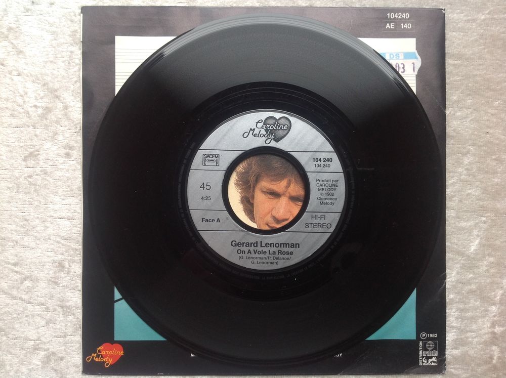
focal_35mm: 35
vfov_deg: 40.6
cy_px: 189
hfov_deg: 52.7
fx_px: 511
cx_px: 253
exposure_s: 1/15
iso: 50
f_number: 2.4
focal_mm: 4.28
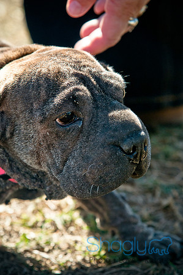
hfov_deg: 5.5
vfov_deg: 8.3
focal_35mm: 248
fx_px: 1891
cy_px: 138
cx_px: 92
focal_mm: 165
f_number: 6.3
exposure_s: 1/640
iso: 400
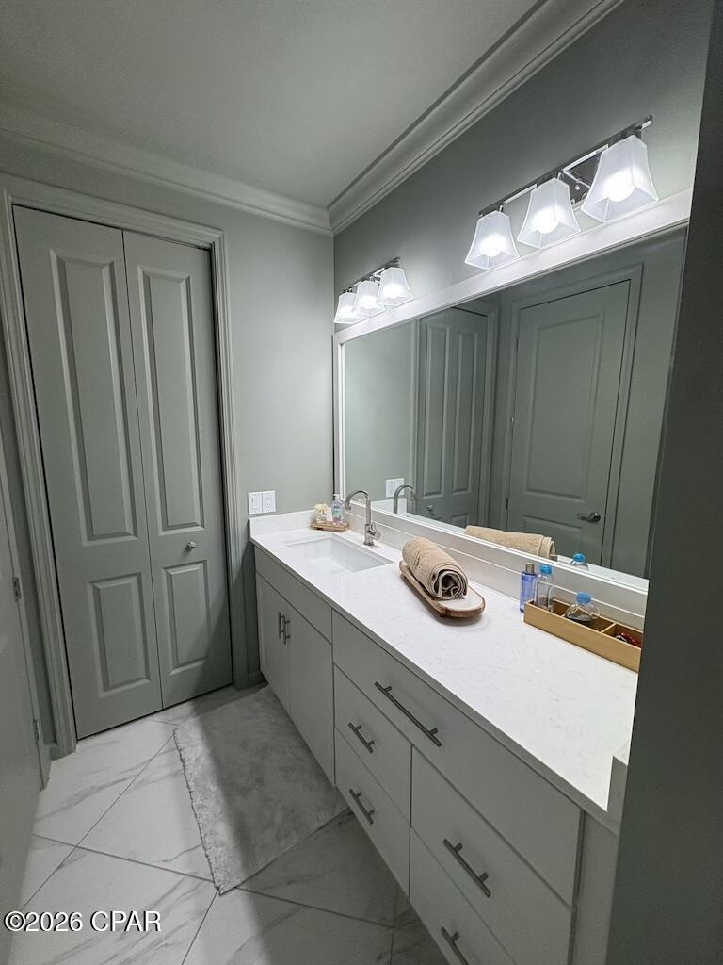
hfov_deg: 85.7
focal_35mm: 14
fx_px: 390
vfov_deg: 102.1
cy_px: 482
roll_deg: -2.0
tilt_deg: -5.1
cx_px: 362
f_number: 2.2
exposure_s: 1/120
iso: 80
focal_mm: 2.22
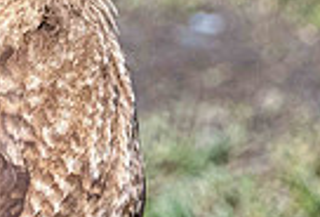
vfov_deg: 0.4
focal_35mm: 3571
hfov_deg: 0.6
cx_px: 344
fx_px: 31884
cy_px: -79
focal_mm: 500
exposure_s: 1/2500
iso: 800
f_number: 8
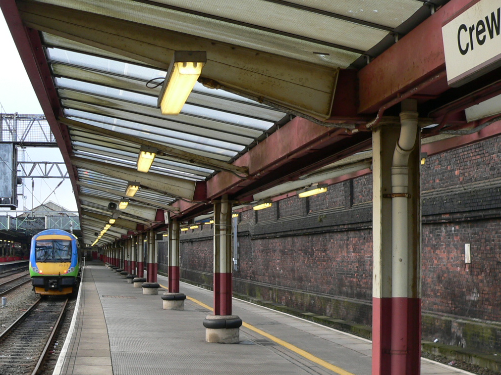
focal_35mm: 57
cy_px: 273
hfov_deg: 33.6
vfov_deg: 25.4
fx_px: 825
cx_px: 188
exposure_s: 1/60
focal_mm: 6
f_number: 2.8
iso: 80
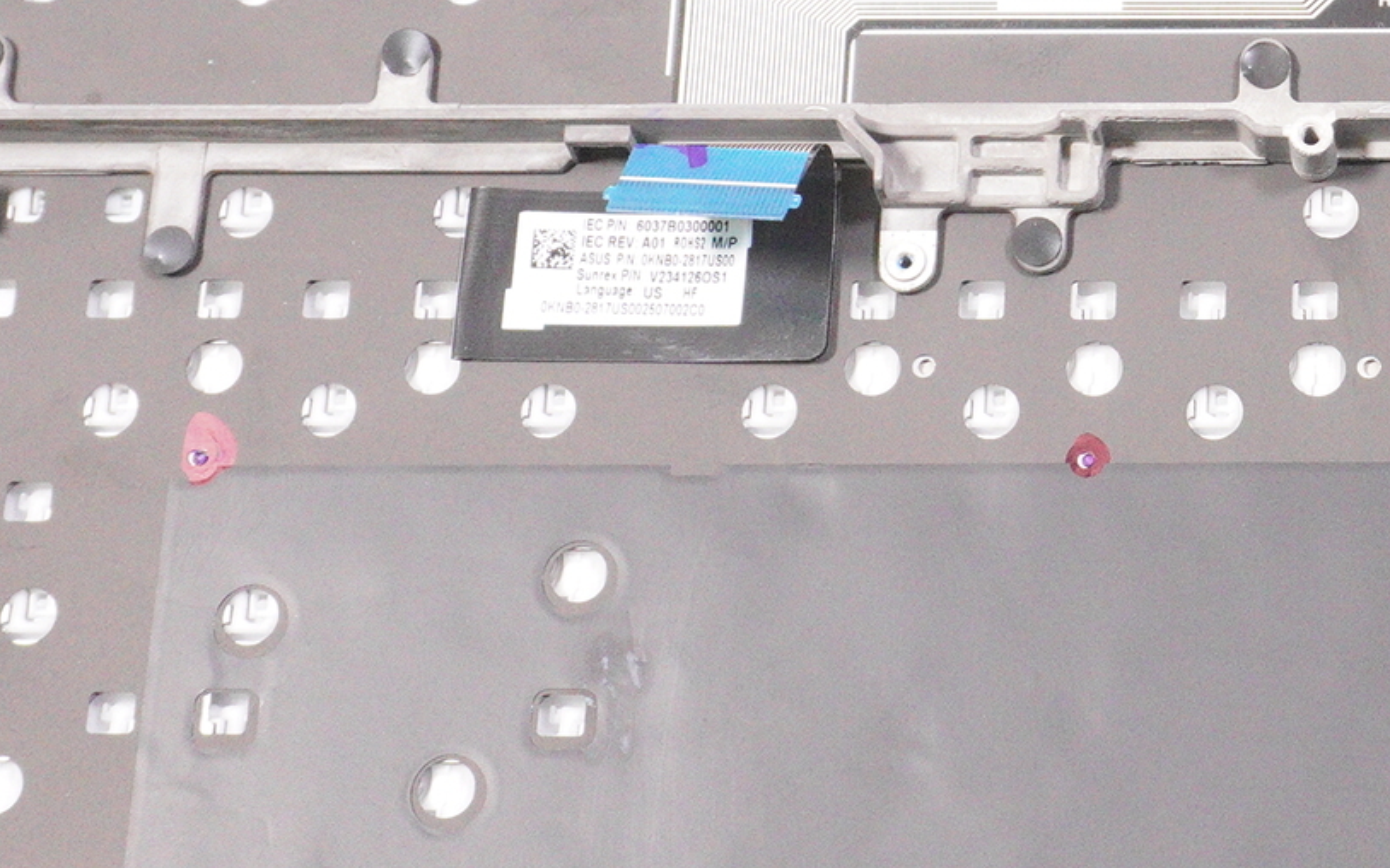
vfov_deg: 13.1
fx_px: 3732
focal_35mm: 99
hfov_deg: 20.5
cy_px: 43
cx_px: 1354
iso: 3200
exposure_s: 1/250
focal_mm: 21
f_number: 5.6
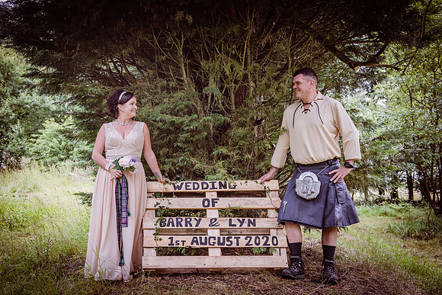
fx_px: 589
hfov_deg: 41.1
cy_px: 148
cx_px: 221
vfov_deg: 28.1
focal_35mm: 48
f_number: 5.6
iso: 400
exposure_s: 1/125
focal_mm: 48
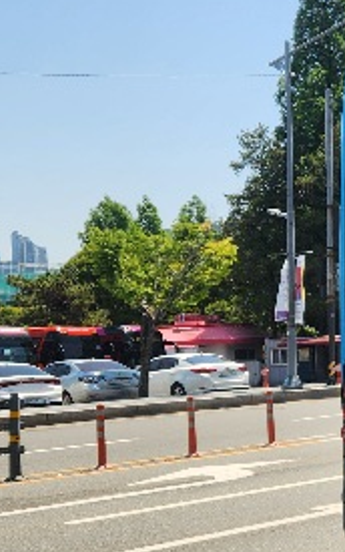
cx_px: 505
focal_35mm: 71
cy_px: 347
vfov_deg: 28.9
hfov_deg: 16.8
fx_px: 1068
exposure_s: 1/1667
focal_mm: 5.4
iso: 20
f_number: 1.8
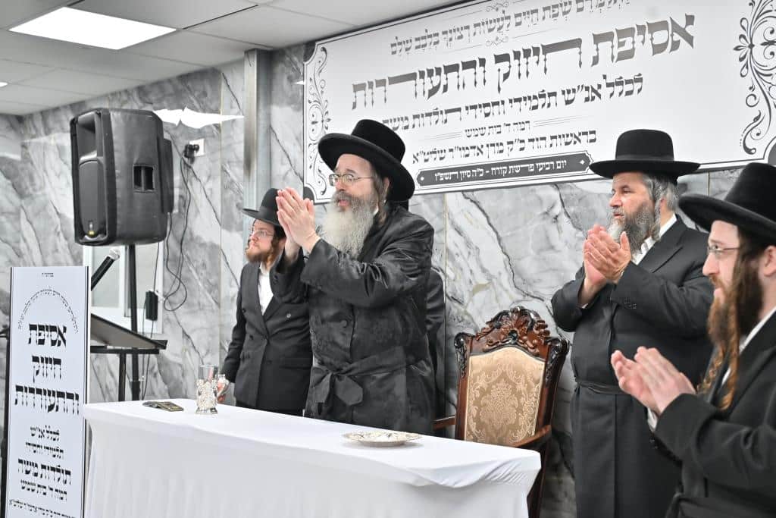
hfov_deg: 41.9
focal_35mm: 47
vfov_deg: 28.7
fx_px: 1013
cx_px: 388
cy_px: 259
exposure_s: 1/250
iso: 1250
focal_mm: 47
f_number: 4
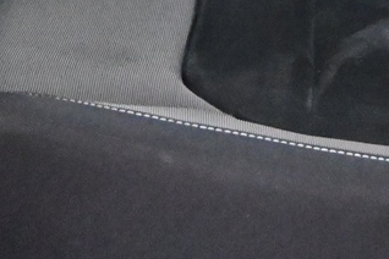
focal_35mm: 157
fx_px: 1694
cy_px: -399
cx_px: 458
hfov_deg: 12.8
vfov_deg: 8.0
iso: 6400
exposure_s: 1/30
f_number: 3.8
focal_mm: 20.5
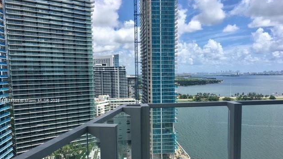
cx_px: 141
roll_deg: +0.1
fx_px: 240
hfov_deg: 61.0
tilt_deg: -5.7
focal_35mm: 32
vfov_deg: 36.4
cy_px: 101
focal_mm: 4.15
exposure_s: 1/2079
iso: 25
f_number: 2.2
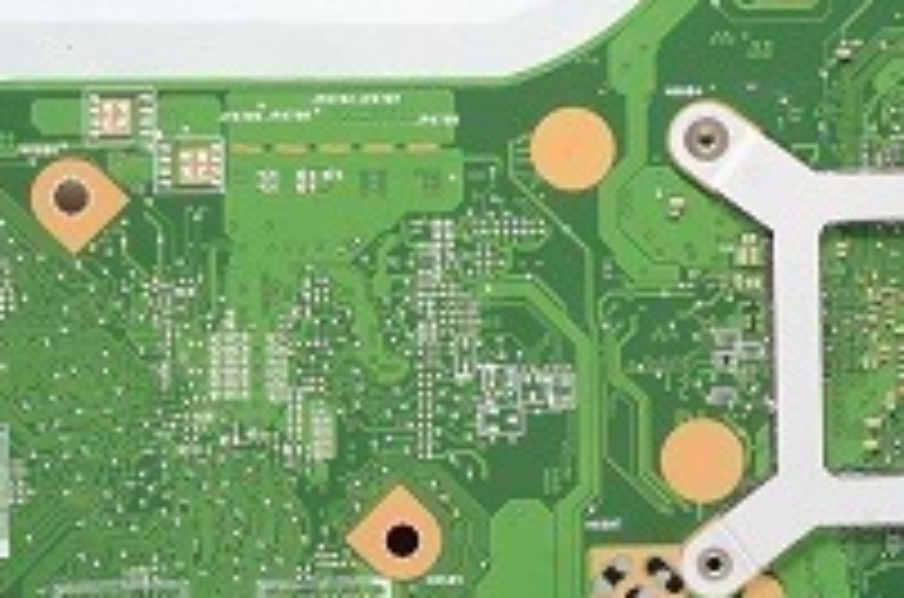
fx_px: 3228
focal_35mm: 129
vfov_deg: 10.6
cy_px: 463
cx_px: 931
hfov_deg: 15.6
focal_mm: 23
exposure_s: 1/4
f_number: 8
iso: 100
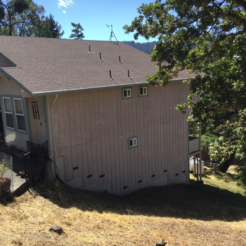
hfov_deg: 44.8
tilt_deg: -11.7
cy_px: 124
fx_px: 297
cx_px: 106
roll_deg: -1.3
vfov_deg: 44.9
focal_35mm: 37
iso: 25
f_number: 2.4
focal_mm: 3.3
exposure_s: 1/684
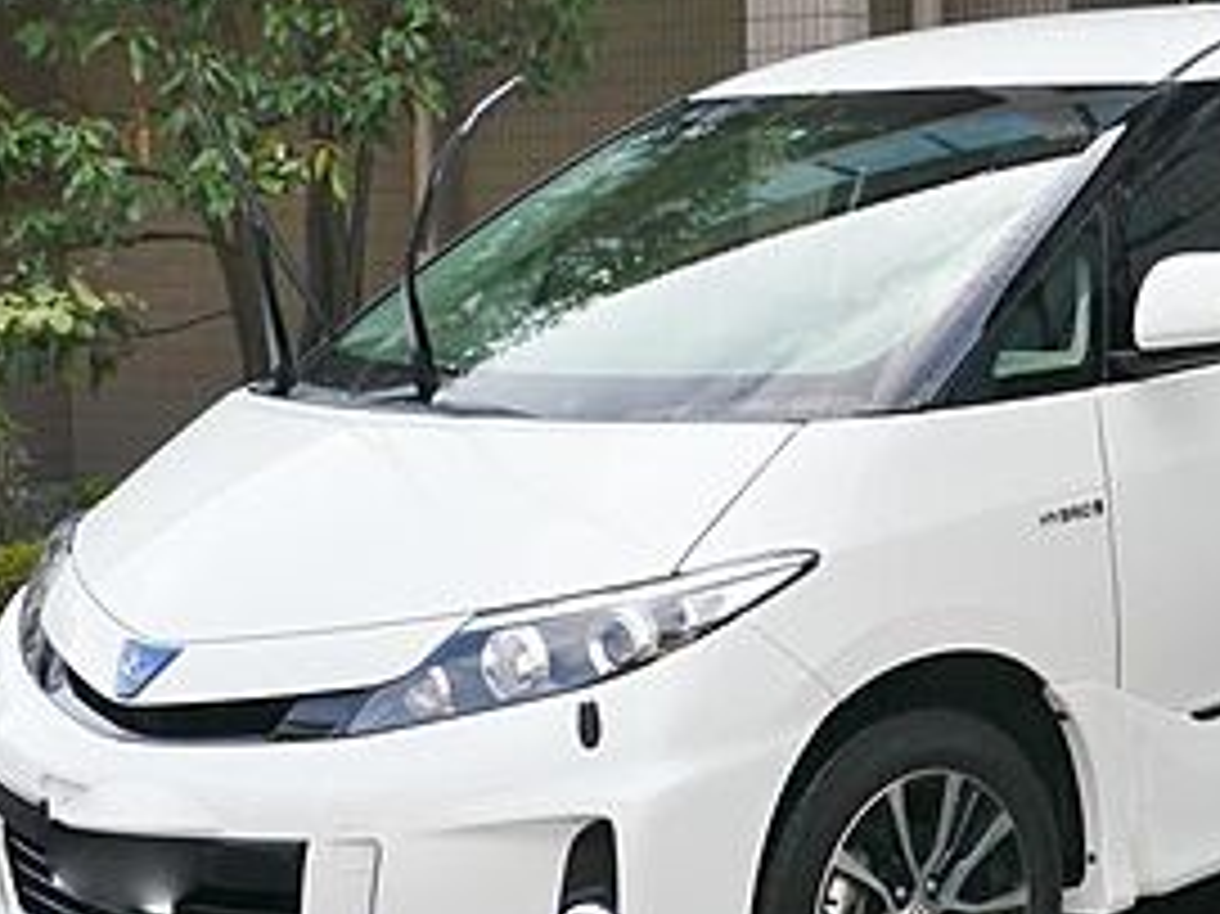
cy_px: 617
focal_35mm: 85
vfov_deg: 17.3
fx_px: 2994
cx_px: 981
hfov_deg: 22.7
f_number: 6.3
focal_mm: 18
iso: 160
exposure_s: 1/200
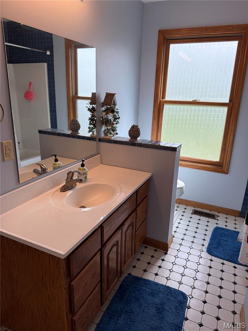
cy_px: 166
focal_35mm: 24
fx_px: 229
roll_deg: -2.4
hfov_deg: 56.8
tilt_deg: -17.5
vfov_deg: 71.6
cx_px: 124
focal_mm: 6.76
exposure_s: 1/580
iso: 100
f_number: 1.78
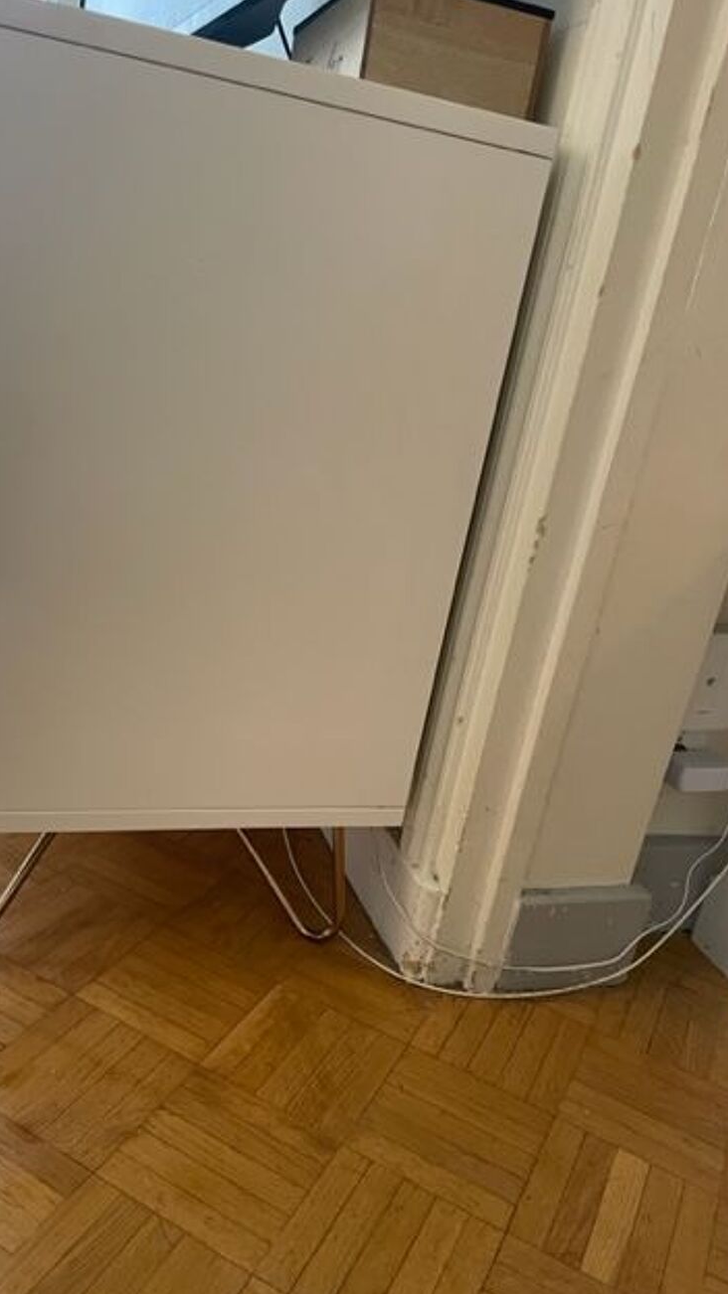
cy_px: 656
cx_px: 320
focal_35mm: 29
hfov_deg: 40.1
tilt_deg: -20.2
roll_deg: -9.3
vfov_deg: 66.1
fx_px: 996
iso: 250
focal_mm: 4.2
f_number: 1.6
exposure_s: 1/50
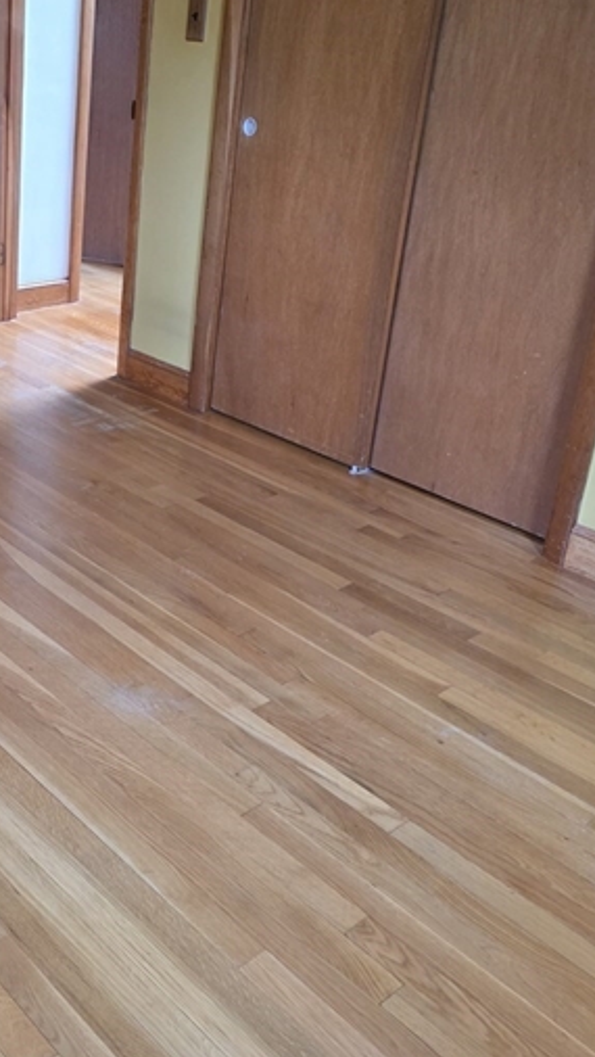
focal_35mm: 38
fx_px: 1065
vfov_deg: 52.4
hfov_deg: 30.0
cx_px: 73
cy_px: 418
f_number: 1.7
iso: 400
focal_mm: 6.3
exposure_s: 1/120
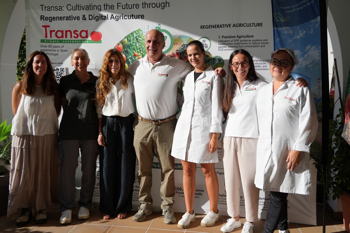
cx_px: 175
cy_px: 116
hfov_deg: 61.9
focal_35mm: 30
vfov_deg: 43.6
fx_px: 292
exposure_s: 1/1000
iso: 100
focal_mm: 30
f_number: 4.5
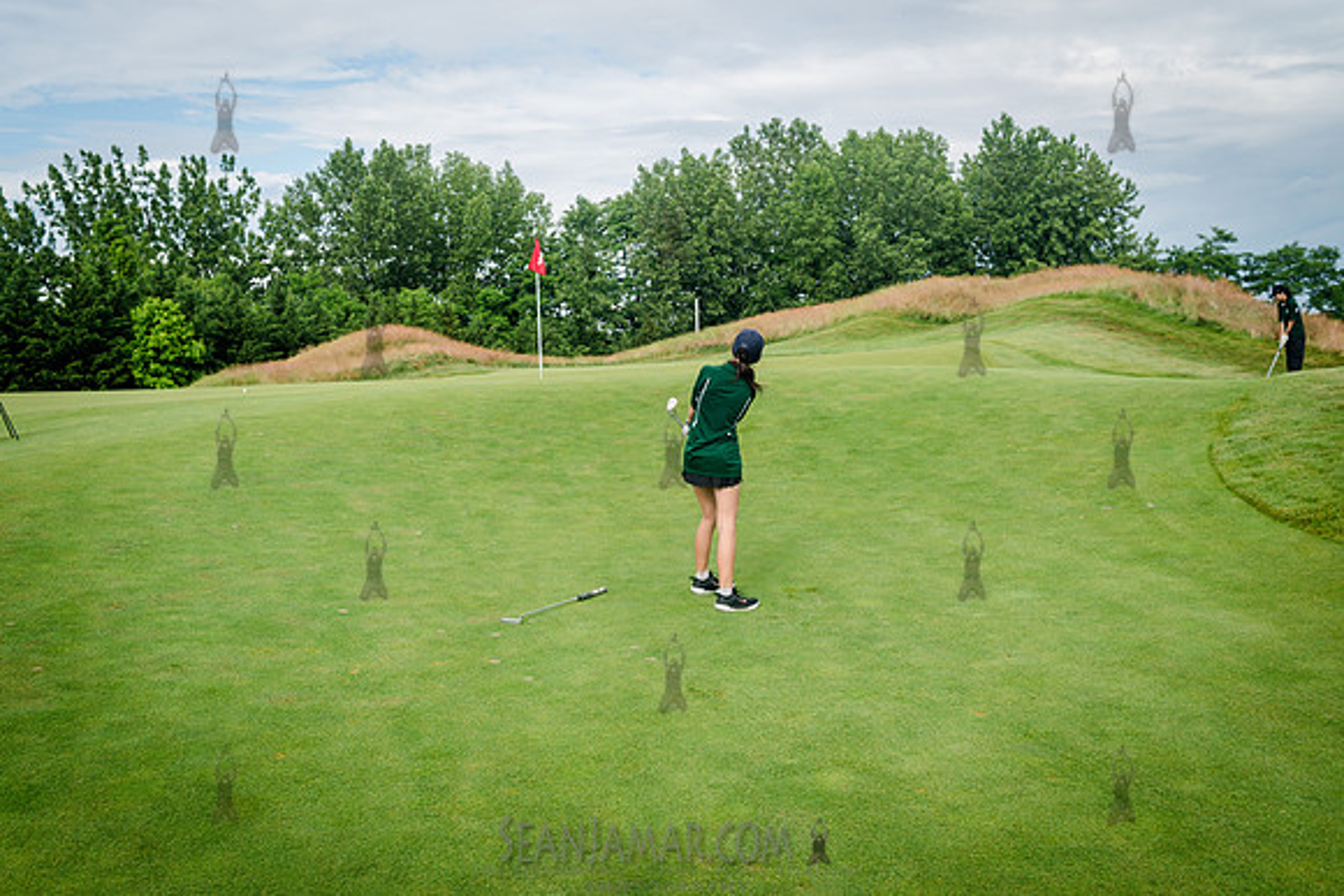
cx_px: 672
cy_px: 448
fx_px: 1307
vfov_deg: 37.9
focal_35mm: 35
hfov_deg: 54.4
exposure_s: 1/320
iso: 100
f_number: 5
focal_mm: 35
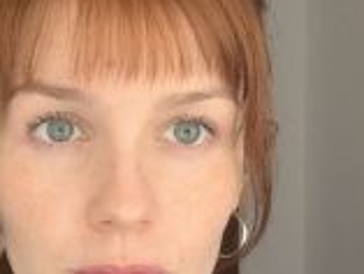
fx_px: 968
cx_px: 21
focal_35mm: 92
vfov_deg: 15.6
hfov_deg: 20.8
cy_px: 316
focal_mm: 2.87
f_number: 2.2
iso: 125
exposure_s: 1/60
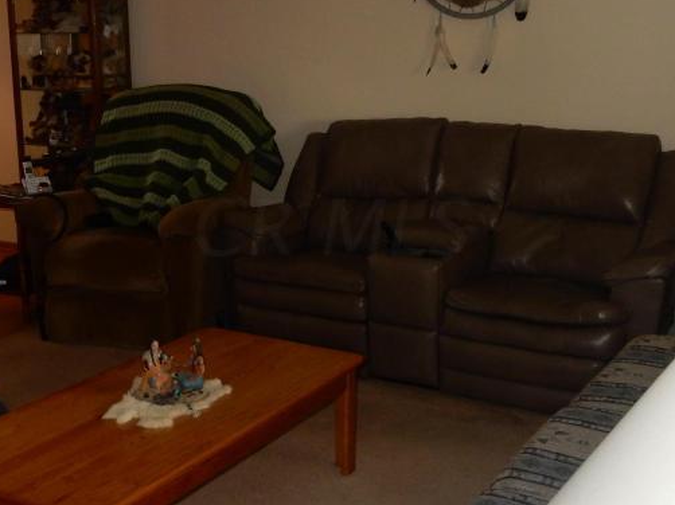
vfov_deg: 28.5
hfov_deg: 37.5
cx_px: 332
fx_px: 994
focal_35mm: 51
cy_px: 227
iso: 200
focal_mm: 4.5
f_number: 3.7
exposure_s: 1/30
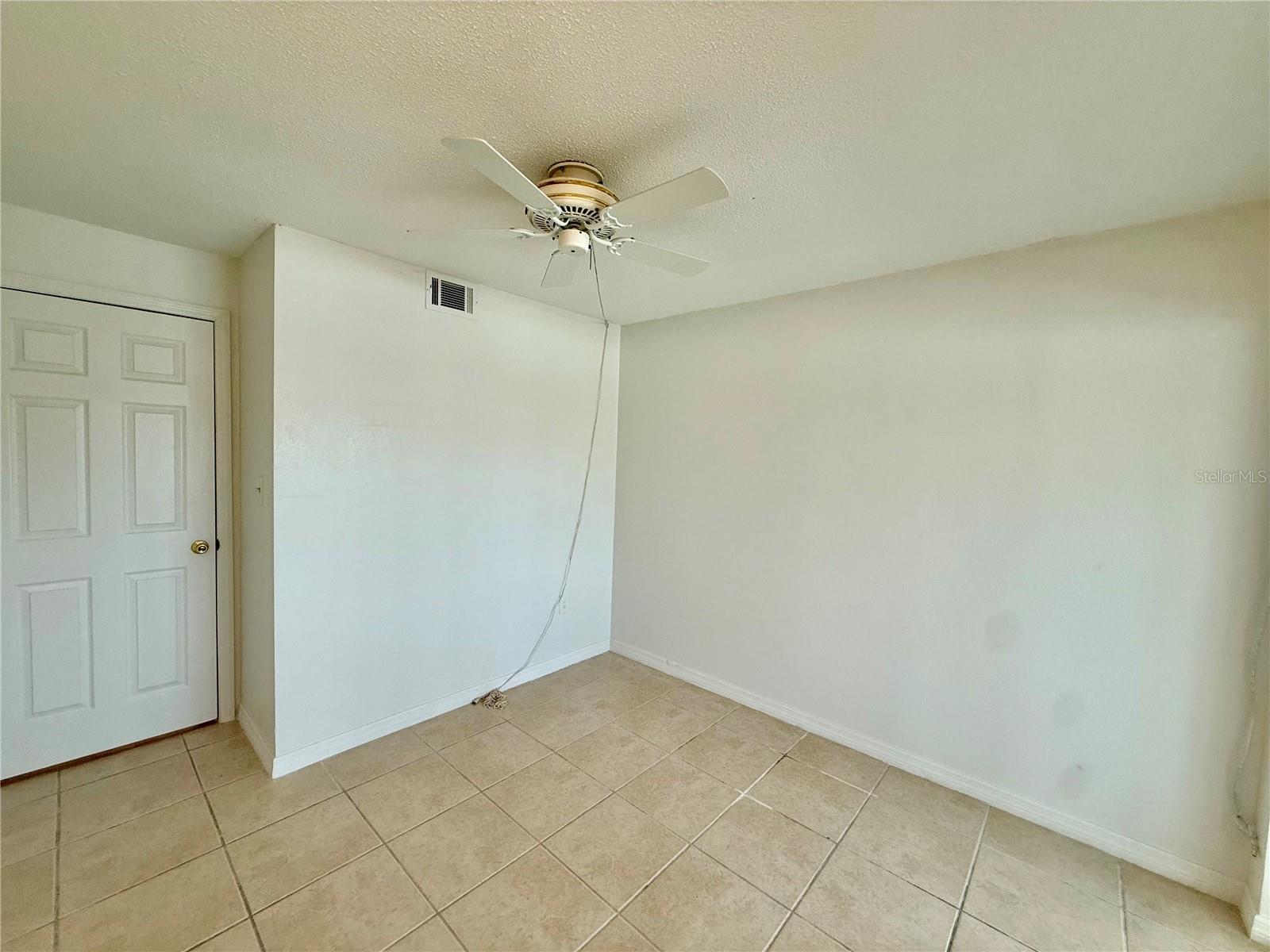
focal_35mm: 14
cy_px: 476
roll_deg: -2.3
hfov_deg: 102.1
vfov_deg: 85.7
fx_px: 514
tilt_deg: -1.3
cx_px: 635
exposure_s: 1/120
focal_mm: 2.22
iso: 100
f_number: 2.2
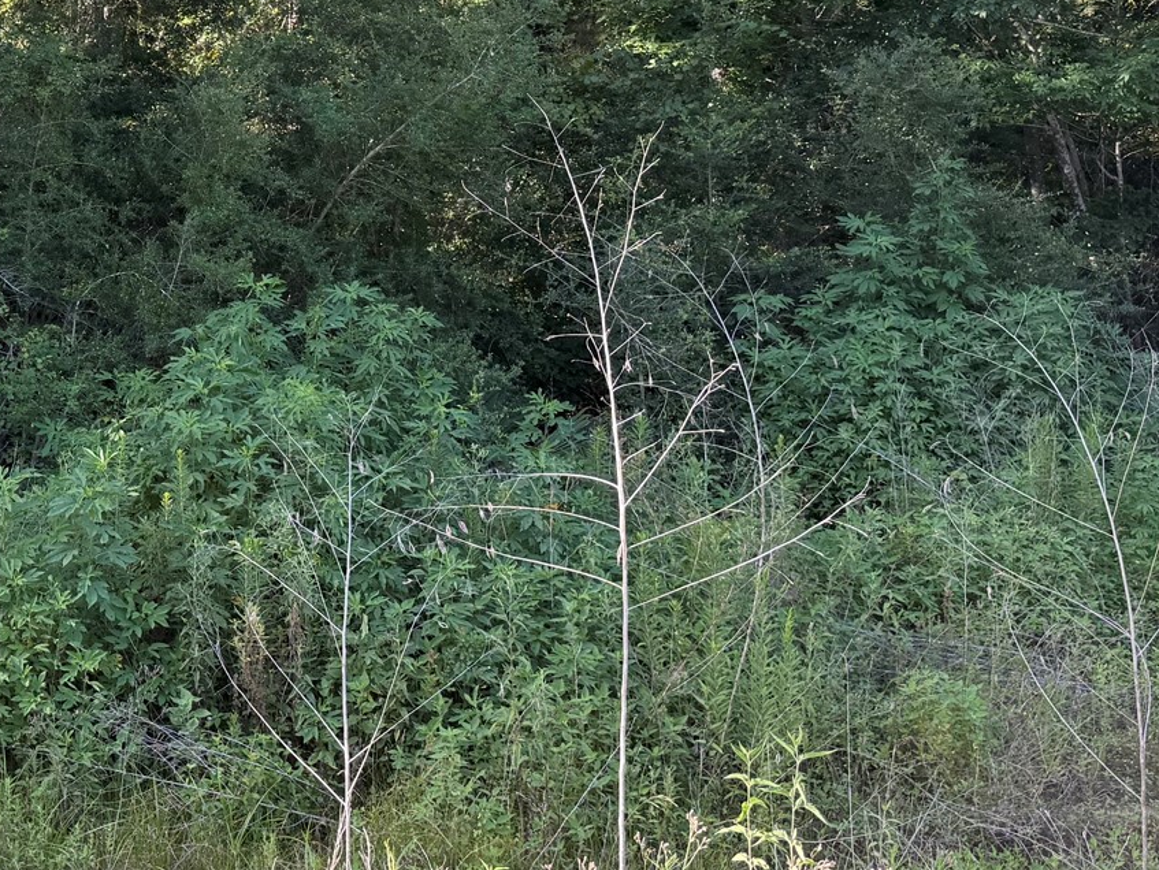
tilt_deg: +2.5
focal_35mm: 58
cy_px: 306
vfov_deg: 25.1
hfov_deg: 31.4
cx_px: 73
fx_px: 1943
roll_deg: +2.7
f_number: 1.78
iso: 80
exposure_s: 1/330
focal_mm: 6.76
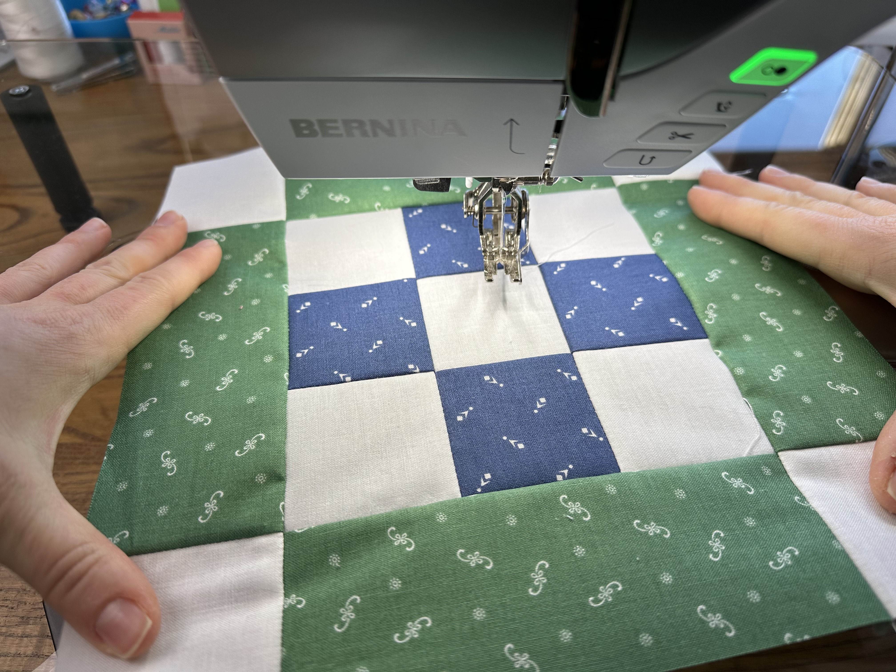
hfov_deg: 71.6
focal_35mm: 24
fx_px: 621
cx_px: 448
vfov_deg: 56.8
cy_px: 336
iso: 80
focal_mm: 6.86
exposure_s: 1/718
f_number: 1.78
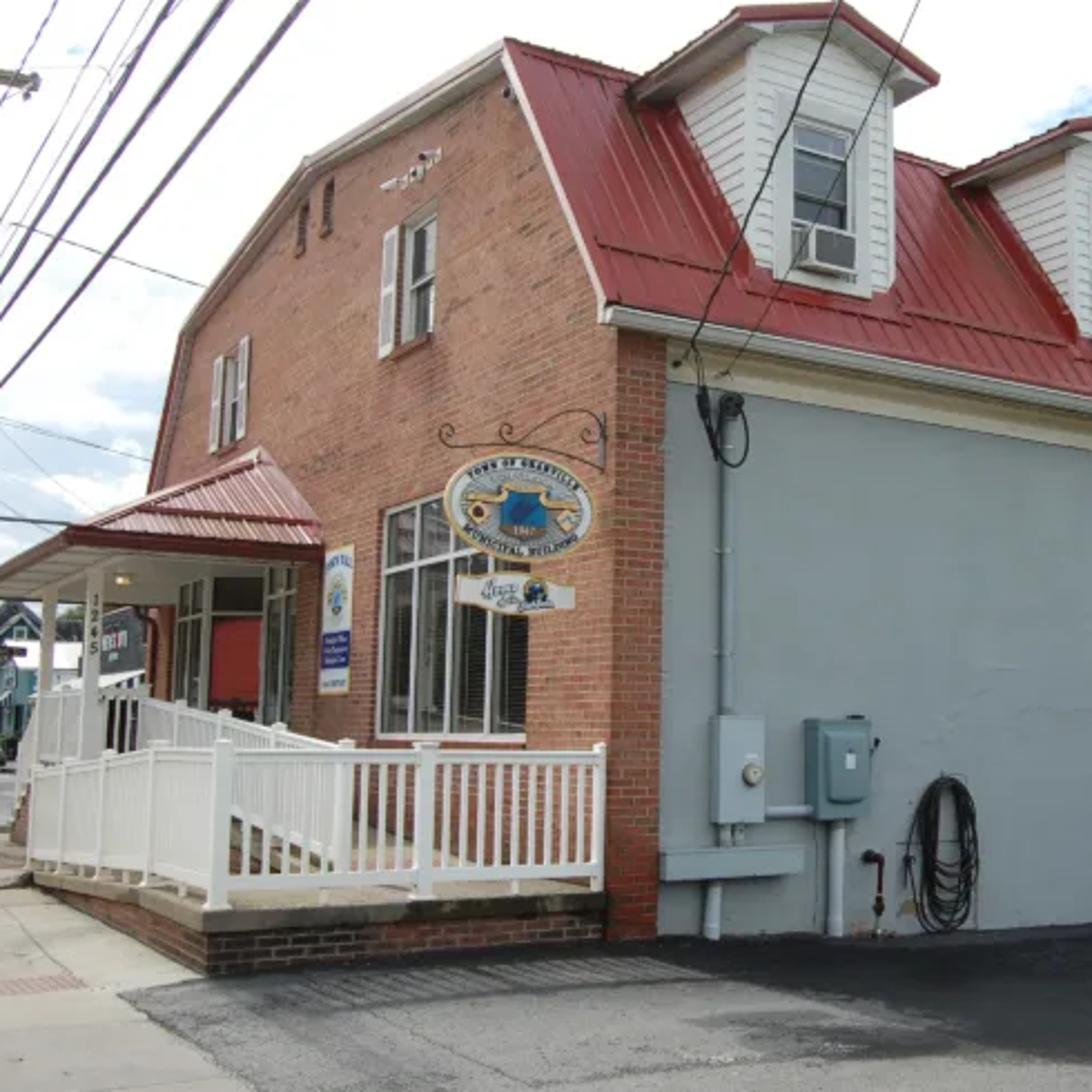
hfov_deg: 38.6
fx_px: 1535
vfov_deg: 39.2
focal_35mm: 43
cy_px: 542
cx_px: 744
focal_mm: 22
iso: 200
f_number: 9
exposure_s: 1/320
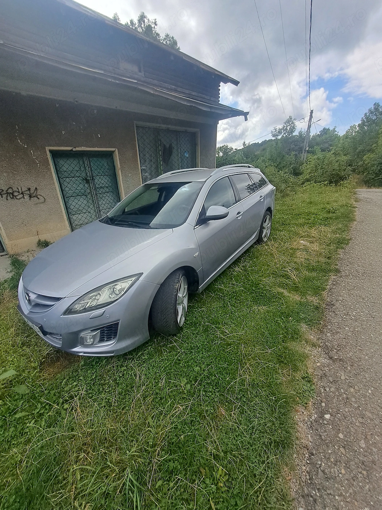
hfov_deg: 89.9
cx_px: 191
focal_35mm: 13
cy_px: 255
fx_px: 191
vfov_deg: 106.2
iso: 40
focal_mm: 1.42
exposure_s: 1/1610
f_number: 2.2
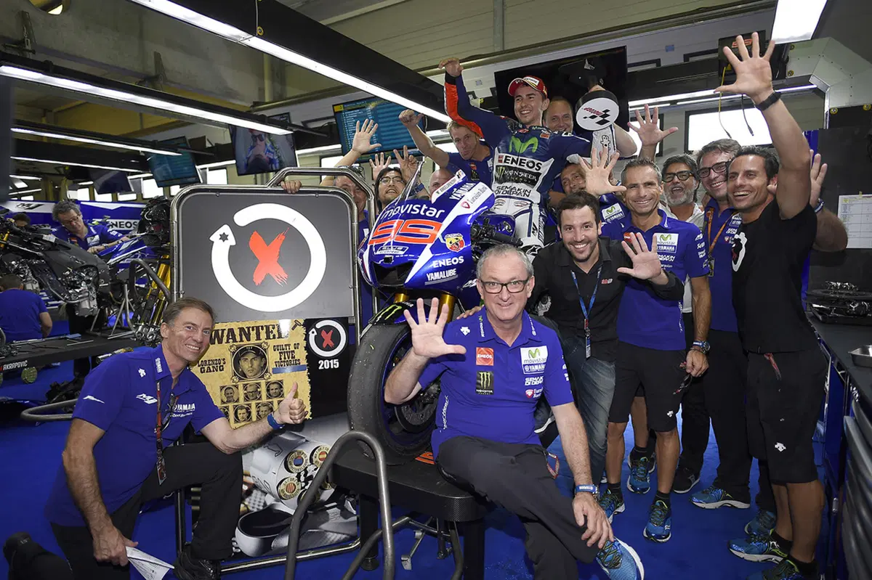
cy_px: 290
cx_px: 436
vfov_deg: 61.9
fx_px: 484
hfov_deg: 84.0
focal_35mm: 20
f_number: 1.8
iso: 250
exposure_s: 1/400
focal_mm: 20
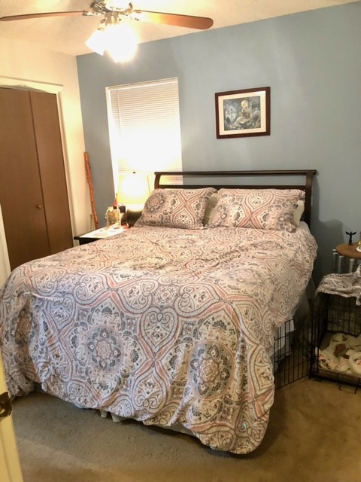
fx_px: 389
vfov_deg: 63.4
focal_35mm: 28
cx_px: 180
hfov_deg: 49.7
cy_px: 241
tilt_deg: -12.5
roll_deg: +2.2
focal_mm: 3.99
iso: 100
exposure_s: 1/4
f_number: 1.8
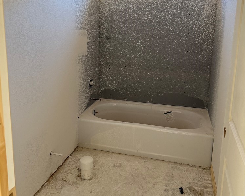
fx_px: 232
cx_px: 121
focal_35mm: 32
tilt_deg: -11.5
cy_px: 71
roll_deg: -1.0
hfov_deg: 55.7
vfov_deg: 45.3
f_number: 1.78
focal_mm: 6.76
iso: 200
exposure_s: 1/76
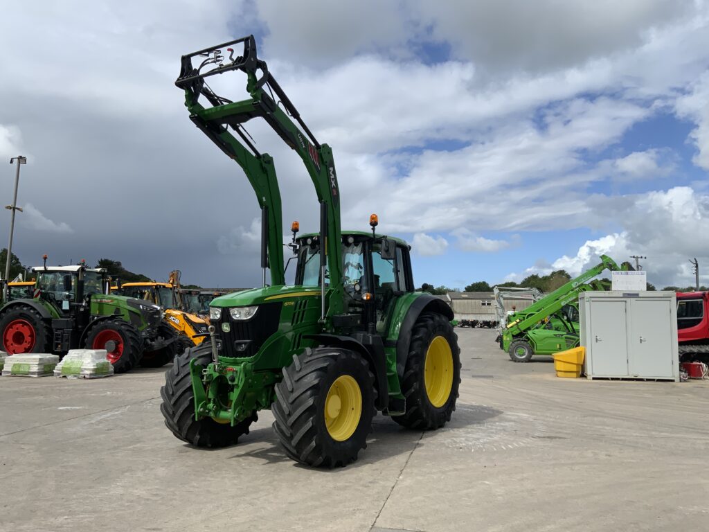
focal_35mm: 29
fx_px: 594
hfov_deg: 61.7
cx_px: 354
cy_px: 266
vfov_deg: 48.2
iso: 16
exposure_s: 1/2667
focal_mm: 3
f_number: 1.8
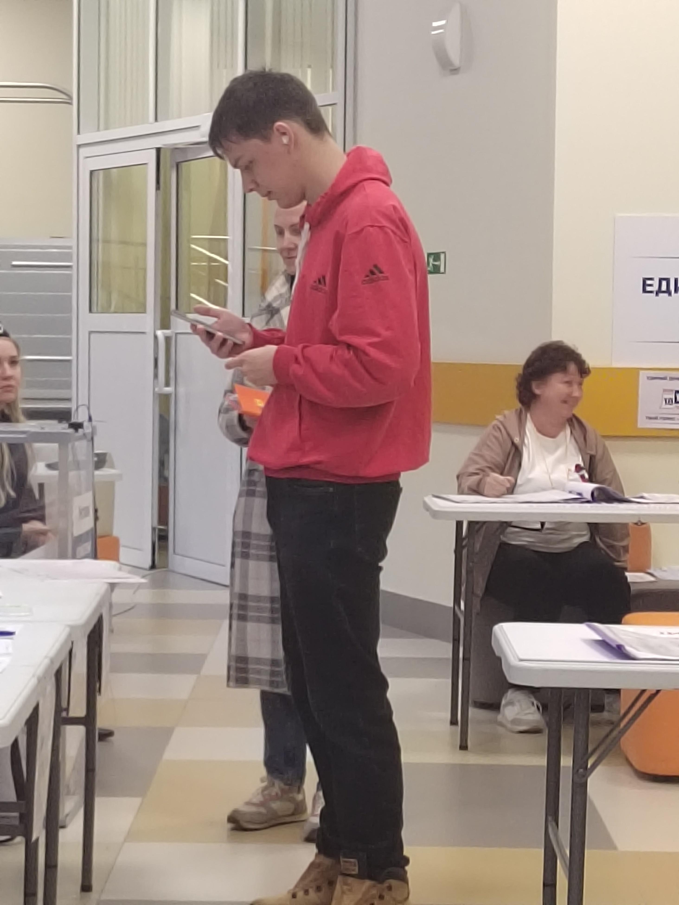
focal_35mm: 94
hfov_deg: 15.7
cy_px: 452
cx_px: 340
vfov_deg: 20.9
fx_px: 2458
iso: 2638
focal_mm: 5.52
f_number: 1.9
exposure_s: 1/100
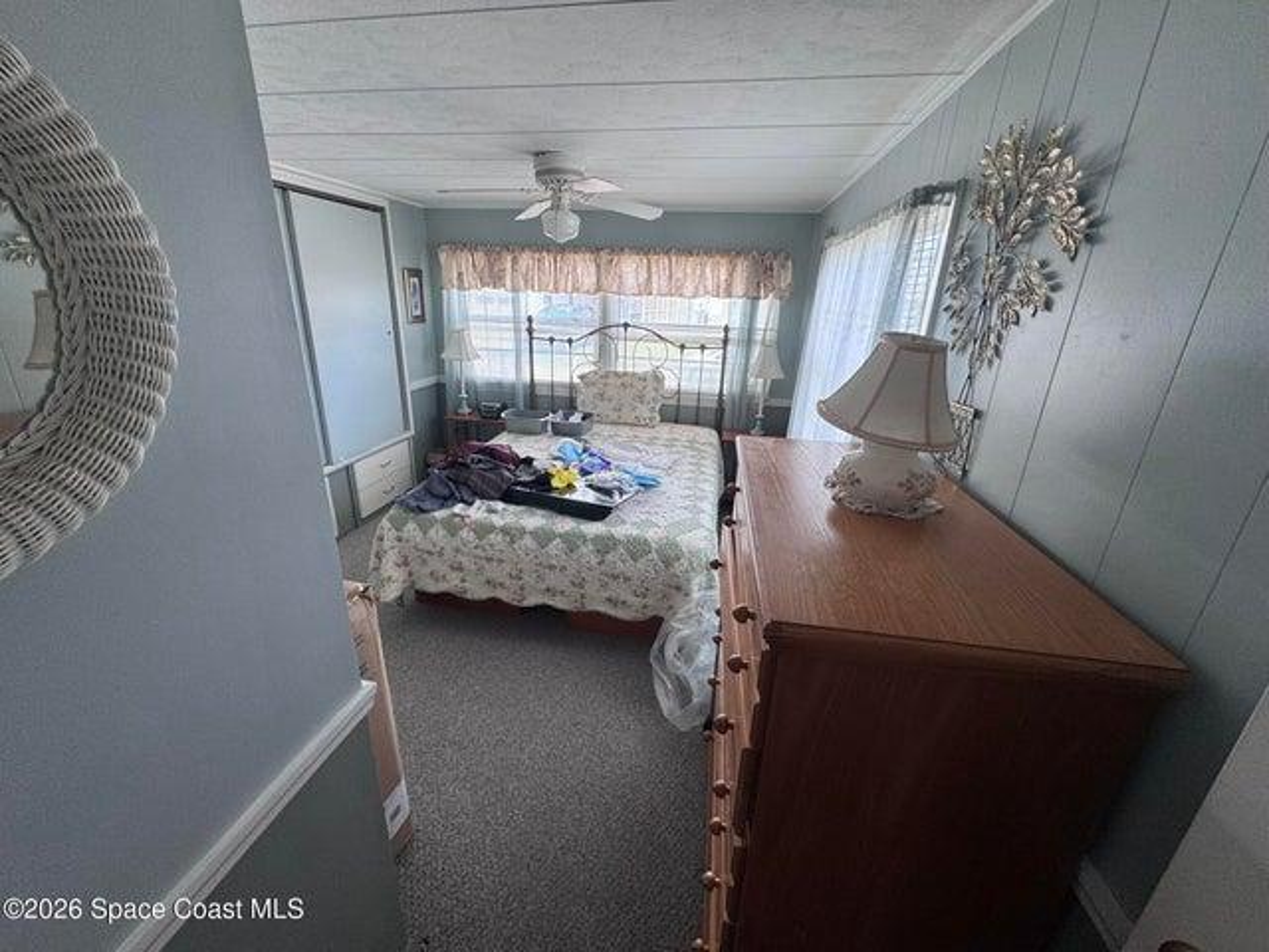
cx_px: 634
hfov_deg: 102.1
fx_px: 513
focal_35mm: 14
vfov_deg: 85.7
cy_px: 476
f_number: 2.2
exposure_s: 1/99
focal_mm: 2.22
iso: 100
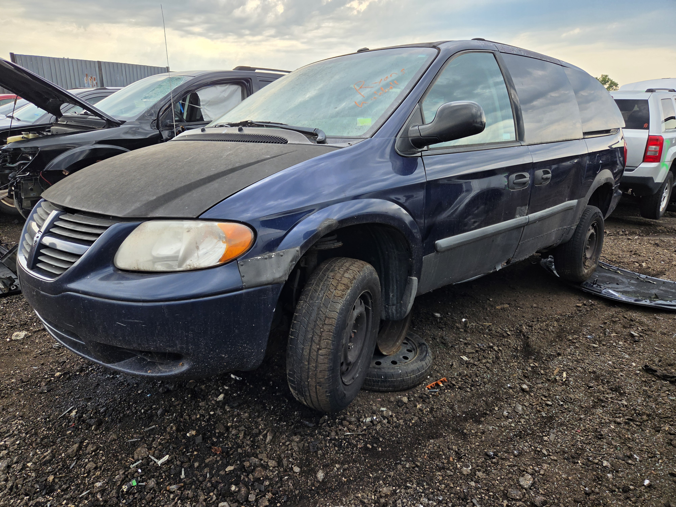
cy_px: 254
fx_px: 449
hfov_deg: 73.9
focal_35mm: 23
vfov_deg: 58.9
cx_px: 338
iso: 80
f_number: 1.8
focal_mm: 5.4
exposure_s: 1/1859
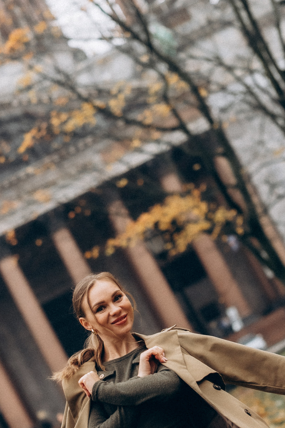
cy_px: 306
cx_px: 156
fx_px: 1033
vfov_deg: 23.2
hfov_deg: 15.7
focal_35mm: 87
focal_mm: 35
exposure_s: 1/4000
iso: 800
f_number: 1.4
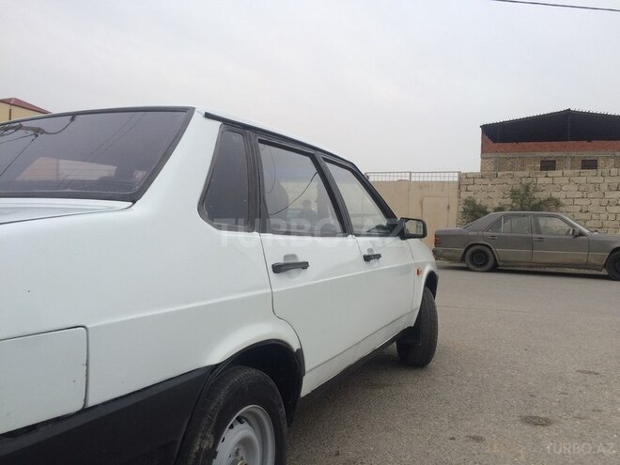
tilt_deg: +1.2
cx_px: 310
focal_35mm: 29
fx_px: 519
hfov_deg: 61.7
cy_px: 232
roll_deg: -2.3
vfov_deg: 48.2
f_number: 2.2
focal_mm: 4.15
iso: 32
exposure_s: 1/134
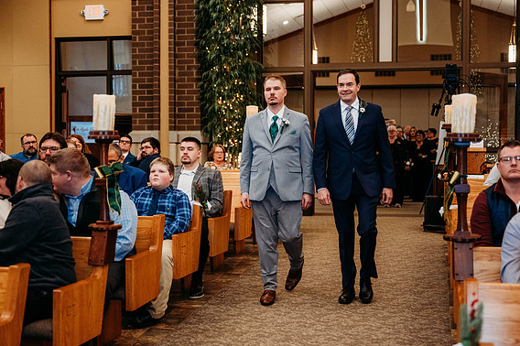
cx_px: 262
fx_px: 794
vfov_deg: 24.6
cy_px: 171
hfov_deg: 36.3
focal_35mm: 55
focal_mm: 52
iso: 2000
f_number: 2.8
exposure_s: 1/200
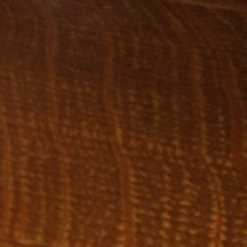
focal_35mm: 144
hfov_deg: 11.4
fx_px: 1162
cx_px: -162
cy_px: -128
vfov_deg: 11.6
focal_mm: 6.3
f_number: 3.1
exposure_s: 1/60
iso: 200
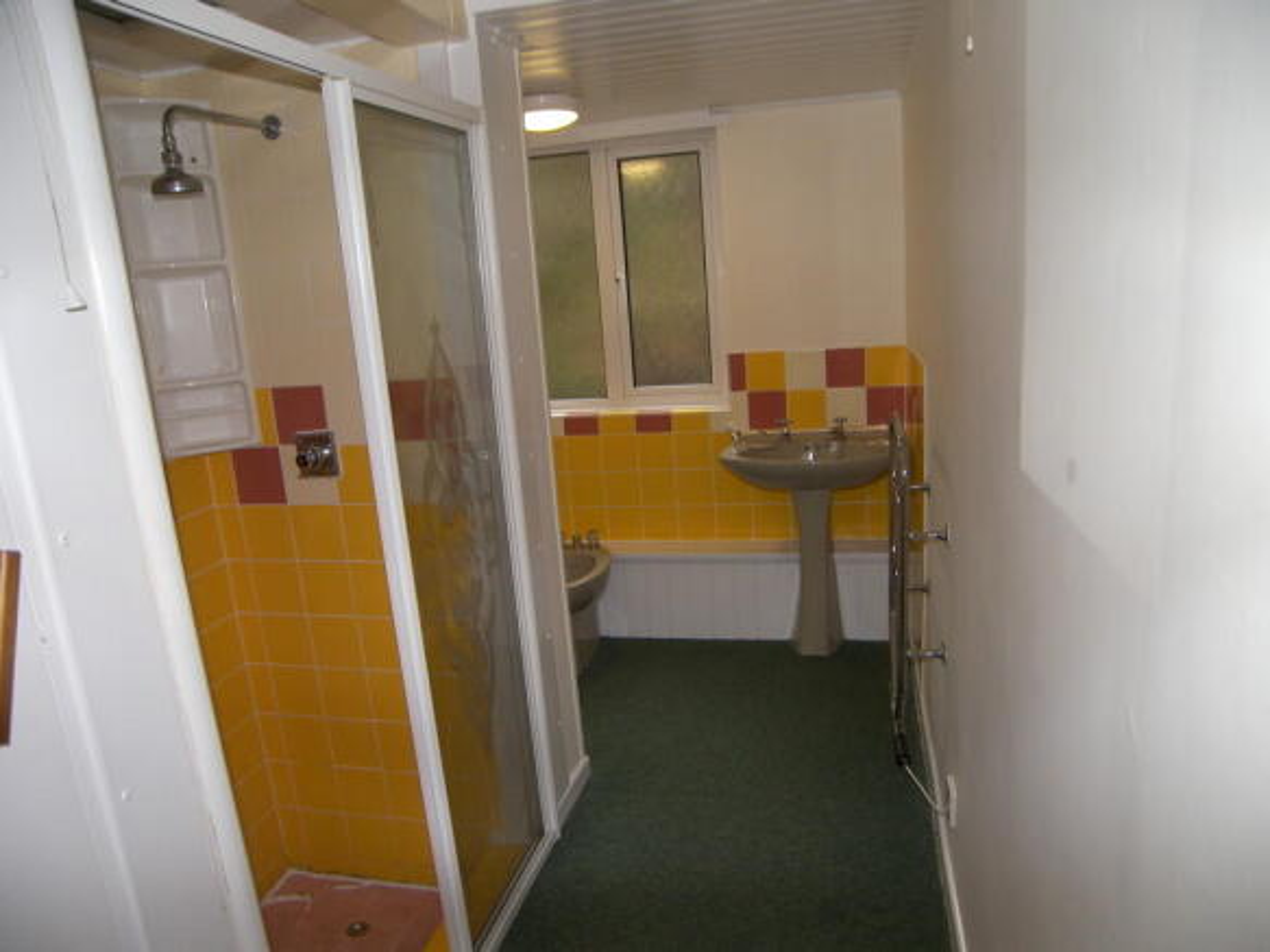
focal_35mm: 28
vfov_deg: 49.7
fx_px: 1027
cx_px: 635
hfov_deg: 63.5
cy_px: 476
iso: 100
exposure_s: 1/30
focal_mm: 5.9
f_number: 2.8
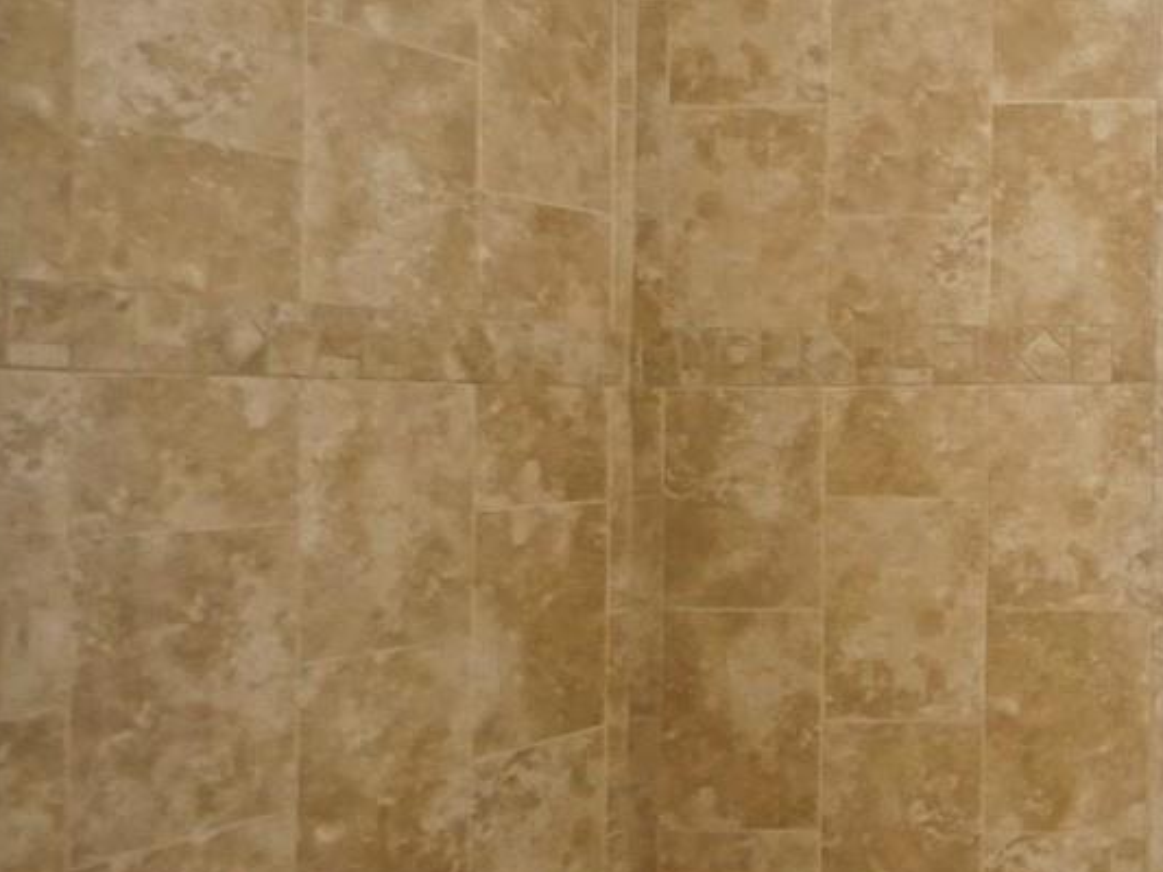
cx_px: 1652
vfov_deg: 34.3
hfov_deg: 30.4
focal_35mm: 42
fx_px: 1411
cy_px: 361
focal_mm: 7
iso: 1000
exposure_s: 1/60
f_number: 4
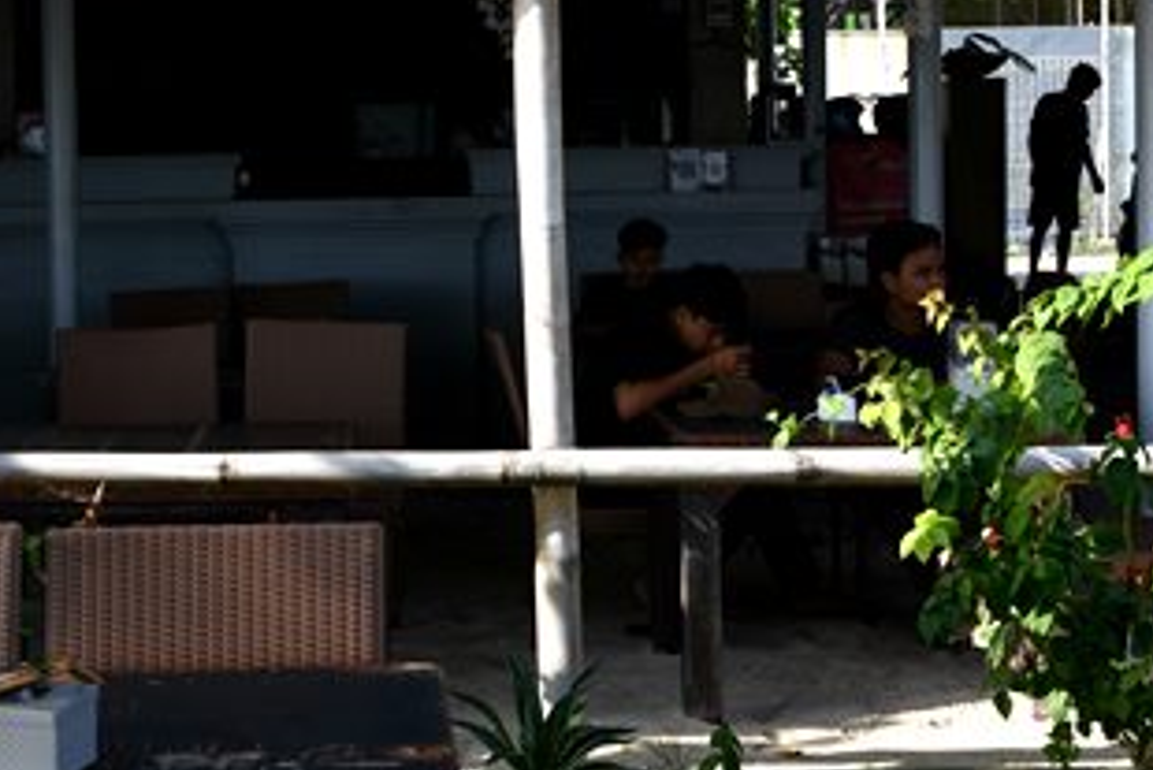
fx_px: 2083
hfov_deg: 30.7
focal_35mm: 65
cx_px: 394
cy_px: 240
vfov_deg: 20.8
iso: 100
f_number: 6.3
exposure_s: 1/160
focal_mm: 24
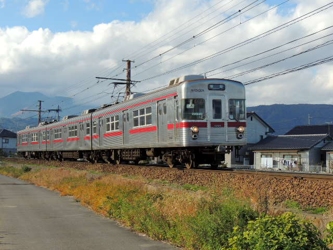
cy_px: 125
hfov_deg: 32.2
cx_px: 166
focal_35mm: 60
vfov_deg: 24.4
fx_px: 577
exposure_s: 1/400
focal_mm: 10.7
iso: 100
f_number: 5.3
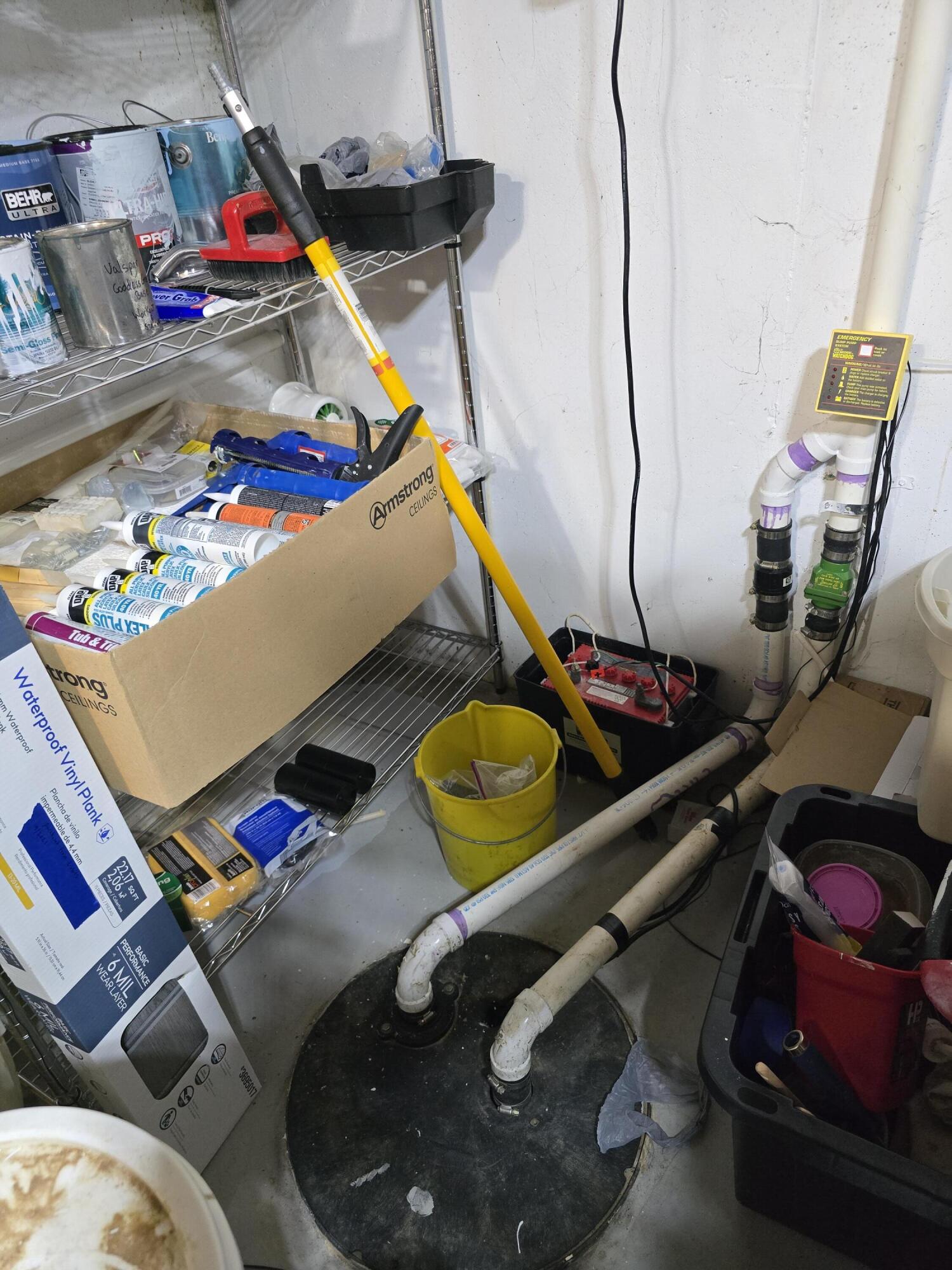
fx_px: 843
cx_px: 476
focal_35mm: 23
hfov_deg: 58.9
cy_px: 635
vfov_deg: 73.9
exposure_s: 1/120
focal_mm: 6.3
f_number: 1.7
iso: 1000
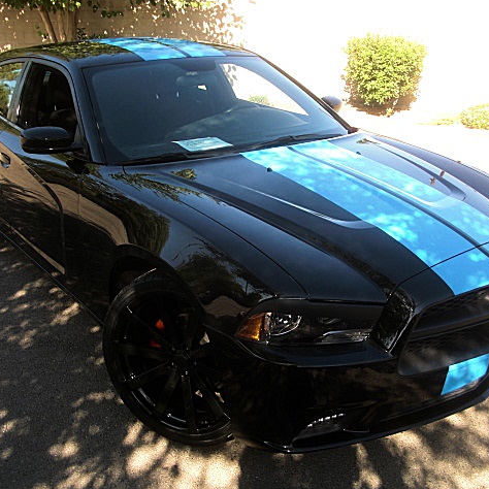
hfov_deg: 39.2
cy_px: 242
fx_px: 687
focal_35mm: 43
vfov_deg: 39.2
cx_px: 248
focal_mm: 6.3
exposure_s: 1/160
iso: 50
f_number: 2.8
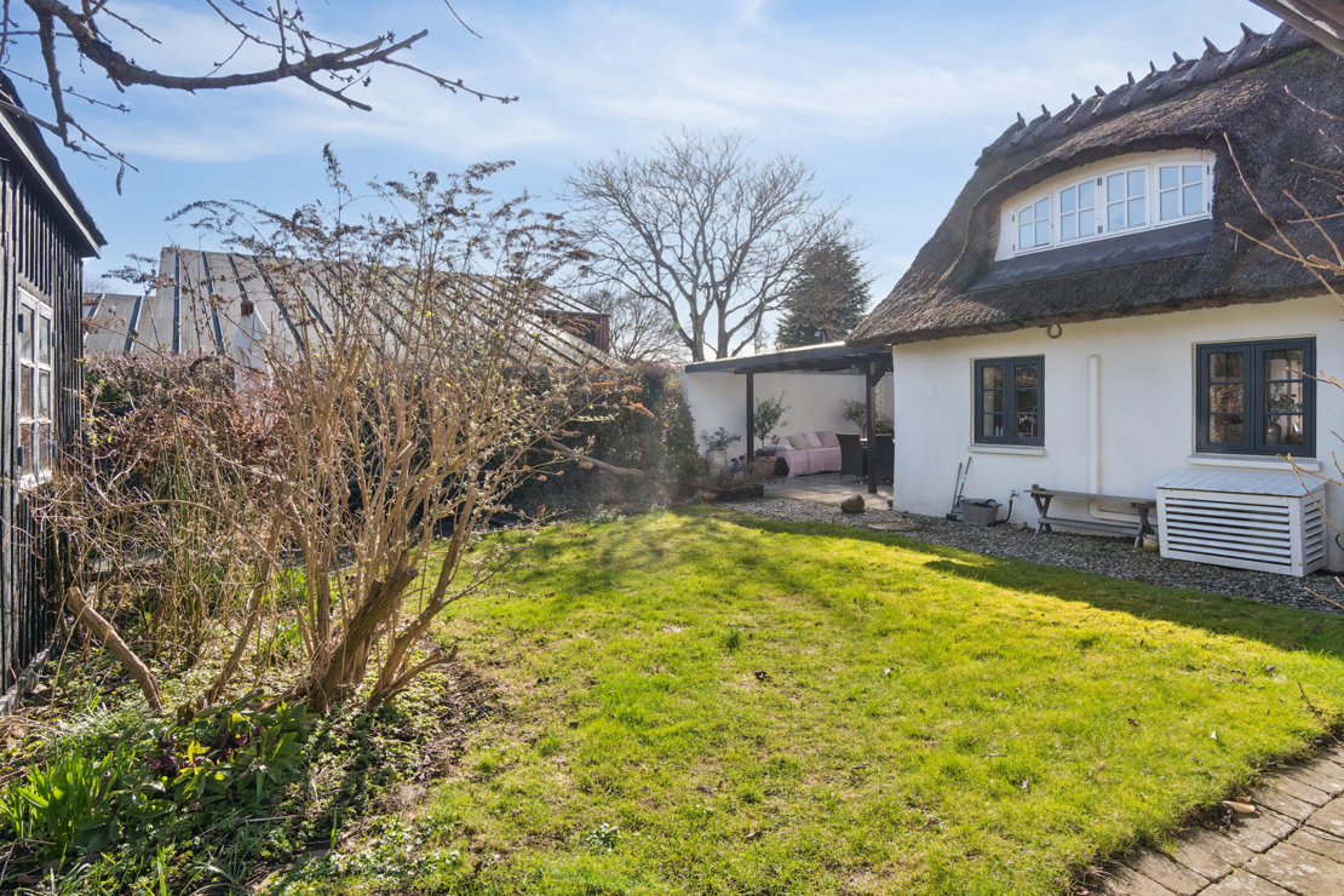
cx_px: 672
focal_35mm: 20
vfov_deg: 63.2
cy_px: 448
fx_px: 728
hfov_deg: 85.4
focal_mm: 13
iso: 200
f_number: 8
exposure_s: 1/80
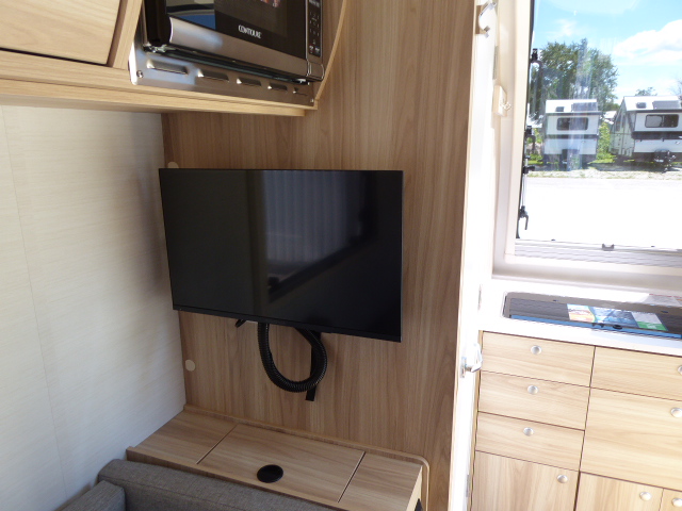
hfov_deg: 71.6
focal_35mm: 24
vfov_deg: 56.8
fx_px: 473
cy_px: 256
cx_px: 341
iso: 125
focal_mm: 4.3
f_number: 3.3
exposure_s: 1/60
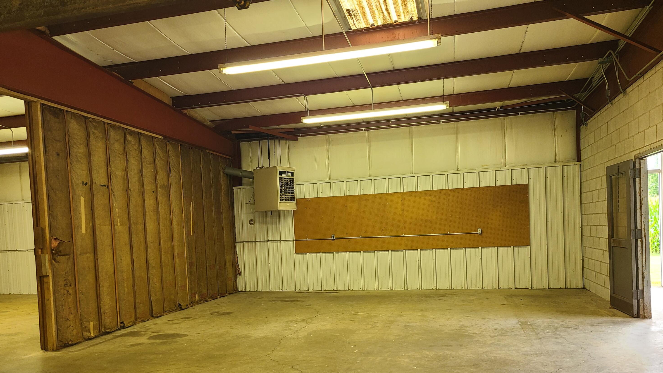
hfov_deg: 66.1
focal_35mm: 29
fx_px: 510
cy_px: 253
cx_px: 331
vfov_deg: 39.6
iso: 160
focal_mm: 5.4
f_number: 1.8
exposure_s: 1/60
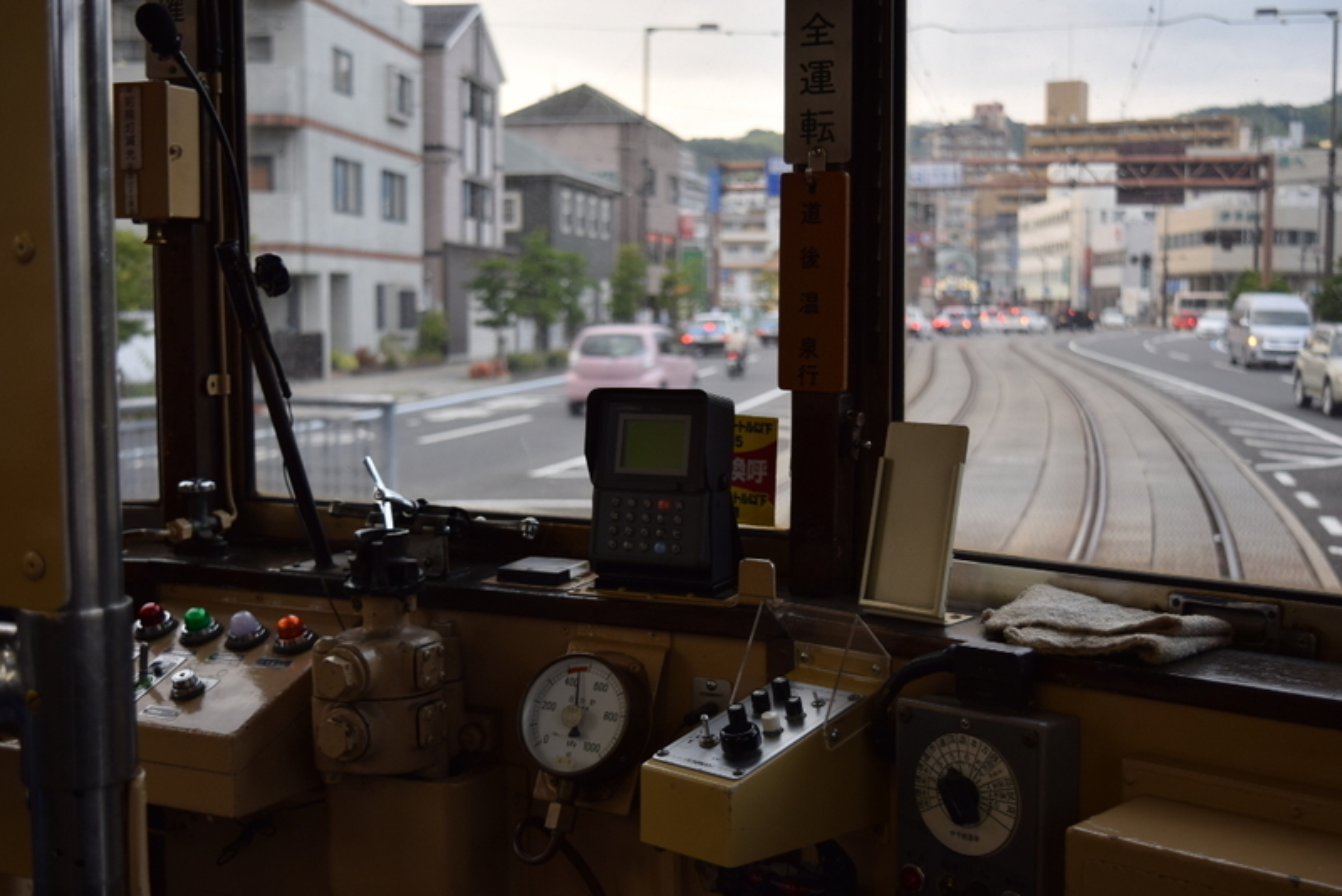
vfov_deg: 29.9
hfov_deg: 43.6
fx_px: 1678
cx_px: 671
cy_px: 448
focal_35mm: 45
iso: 100
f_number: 4.2
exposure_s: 1/40
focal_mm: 30
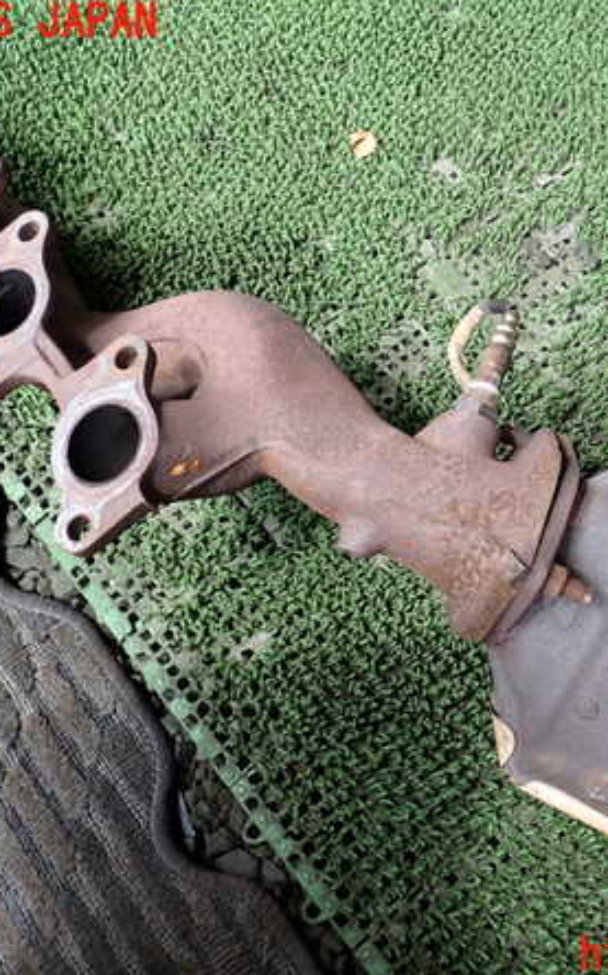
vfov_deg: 46.2
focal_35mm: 43
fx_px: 1141
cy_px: 490
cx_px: 417
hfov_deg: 29.6
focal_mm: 5.4
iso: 125
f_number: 2.3
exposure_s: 1/125
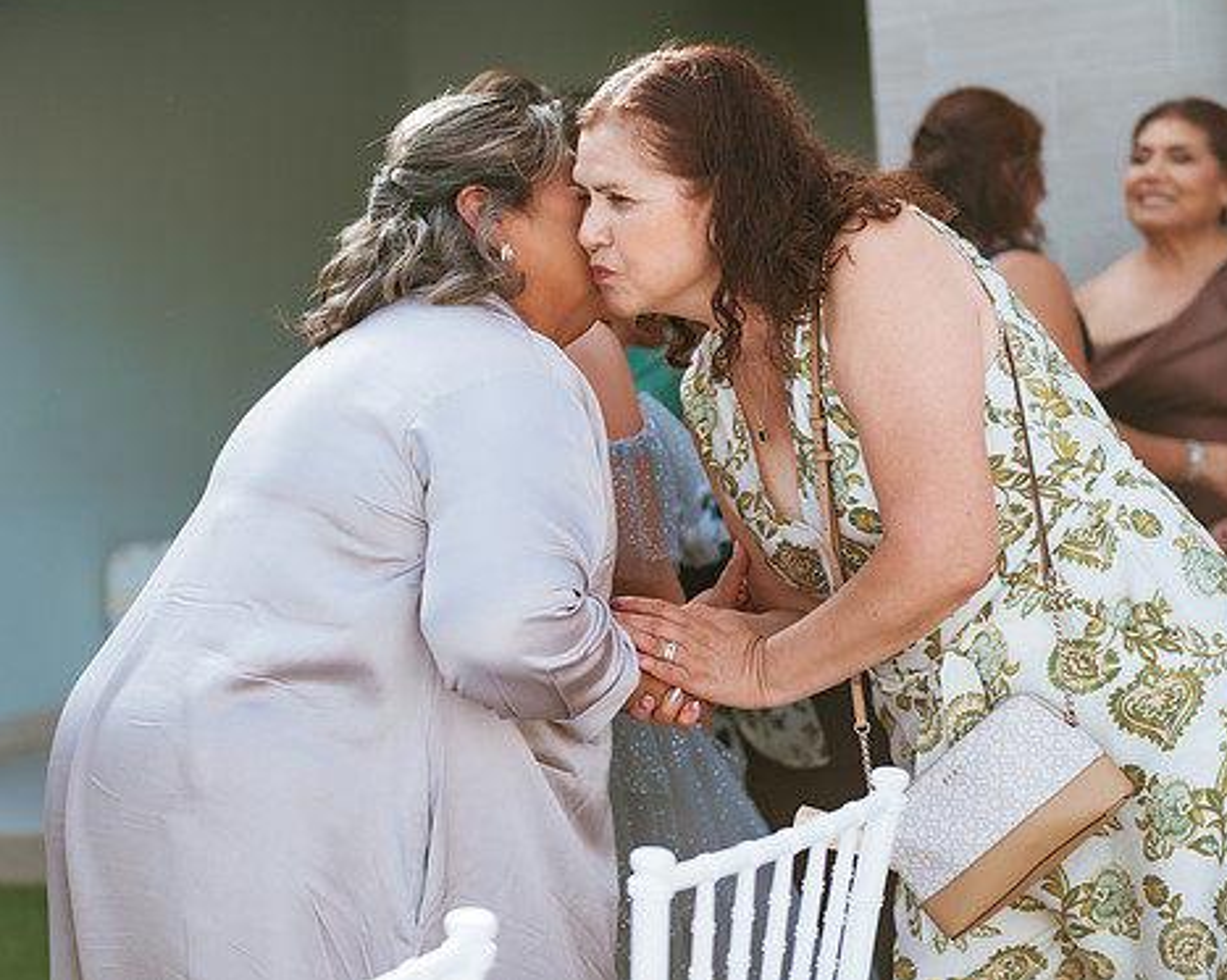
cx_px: 591
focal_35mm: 77
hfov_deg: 24.8
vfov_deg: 19.9
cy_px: 477
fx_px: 2794
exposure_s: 1/800
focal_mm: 66
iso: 100
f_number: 2.8
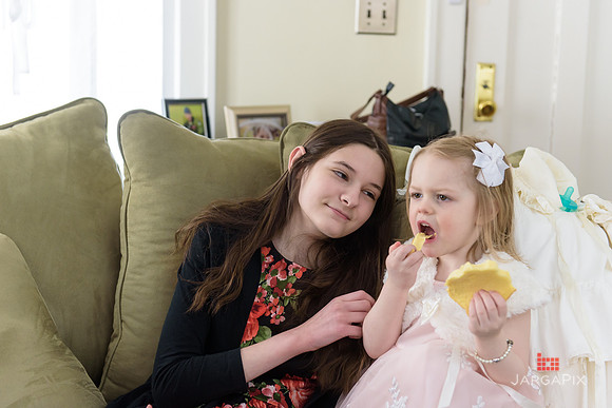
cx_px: 306
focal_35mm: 58
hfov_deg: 34.5
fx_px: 986
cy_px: 204
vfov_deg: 23.4
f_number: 3.2
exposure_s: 1/125
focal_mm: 58
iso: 1600
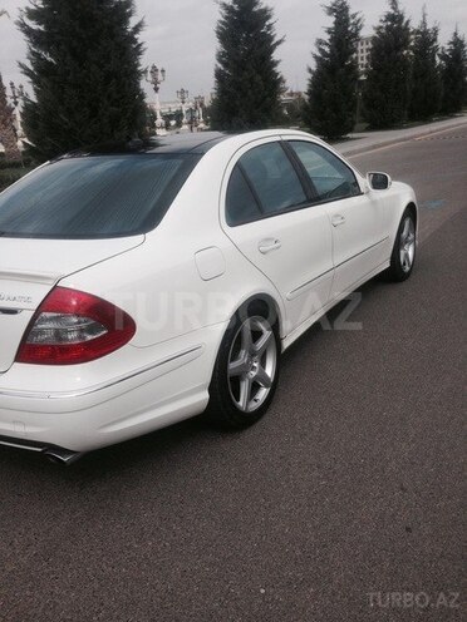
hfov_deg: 42.9
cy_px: 311
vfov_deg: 55.4
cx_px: 234
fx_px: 594
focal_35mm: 33
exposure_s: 1/2463
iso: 50
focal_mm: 4.12
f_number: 2.4
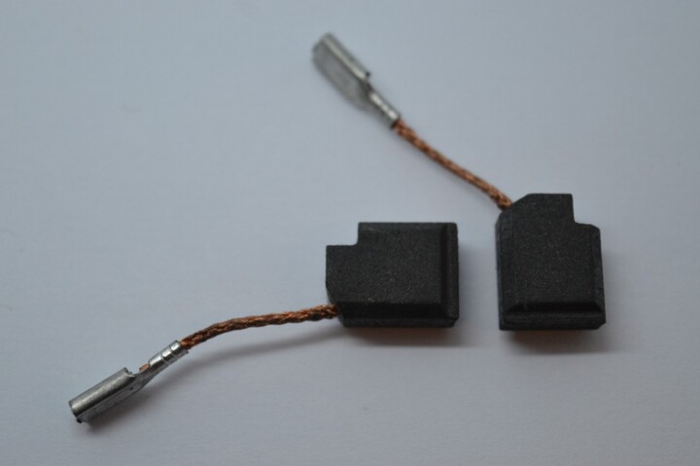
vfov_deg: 16.5
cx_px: 350
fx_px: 1603
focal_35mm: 82
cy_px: 233
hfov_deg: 24.6
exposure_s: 1/125
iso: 400
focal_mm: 55
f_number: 5.6
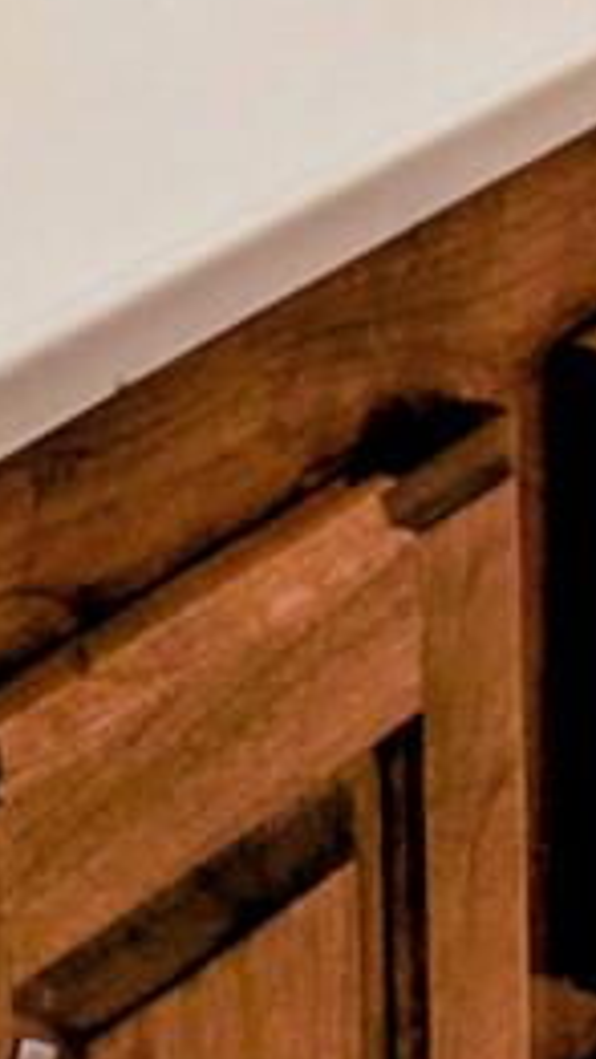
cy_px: -682
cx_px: 363
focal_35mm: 209
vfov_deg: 9.9
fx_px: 5866
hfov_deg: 5.8
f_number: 1.89
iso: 54
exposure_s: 1/60
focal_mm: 5.43
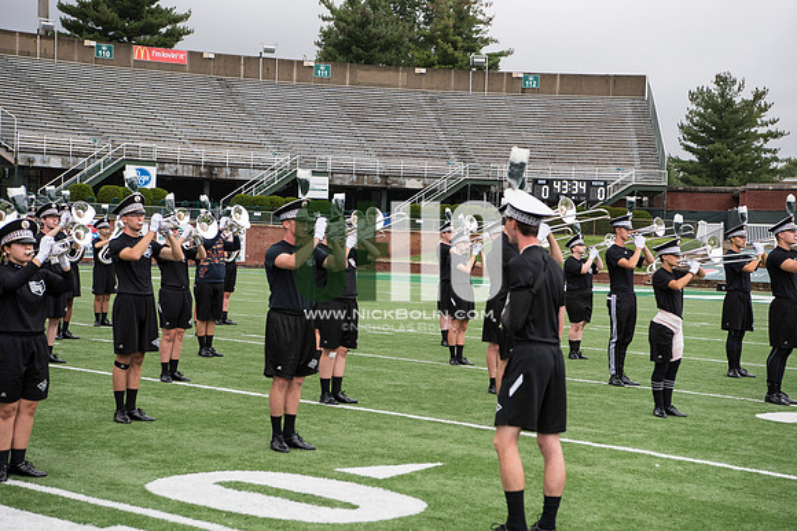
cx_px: 398
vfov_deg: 19.5
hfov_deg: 28.8
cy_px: 266
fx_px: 1550
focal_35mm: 70
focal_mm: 70
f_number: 5.6
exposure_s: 1/2000
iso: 640
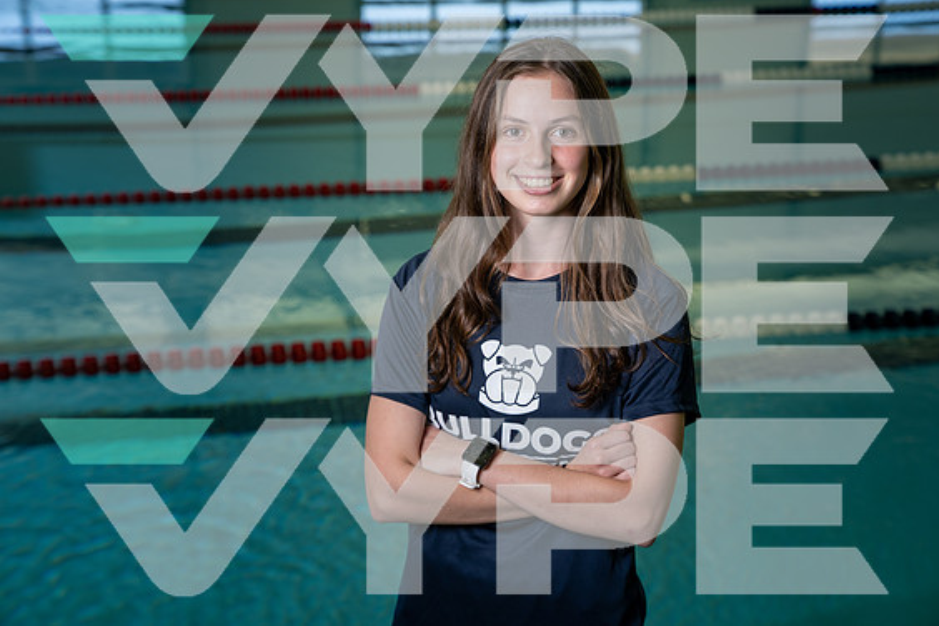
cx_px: 470
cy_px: 306
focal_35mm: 71
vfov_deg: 19.2
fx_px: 1852
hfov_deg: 28.5
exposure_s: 1/250
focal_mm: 69
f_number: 4.5
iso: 200
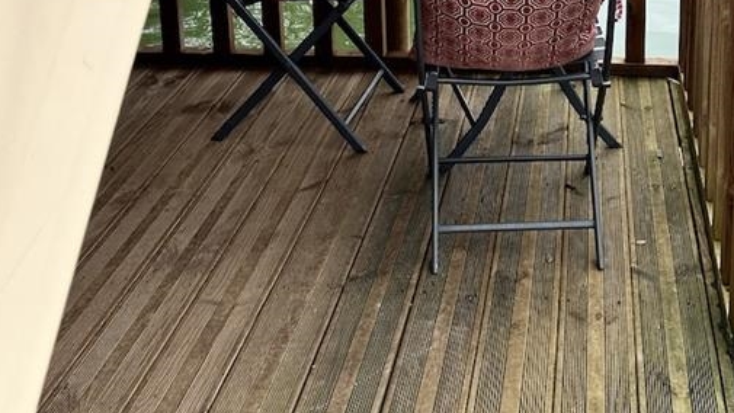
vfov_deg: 21.0
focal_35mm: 53
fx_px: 1031
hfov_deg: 38.6
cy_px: -90
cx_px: 501
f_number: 1.78
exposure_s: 1/1880
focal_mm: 6.86
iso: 80
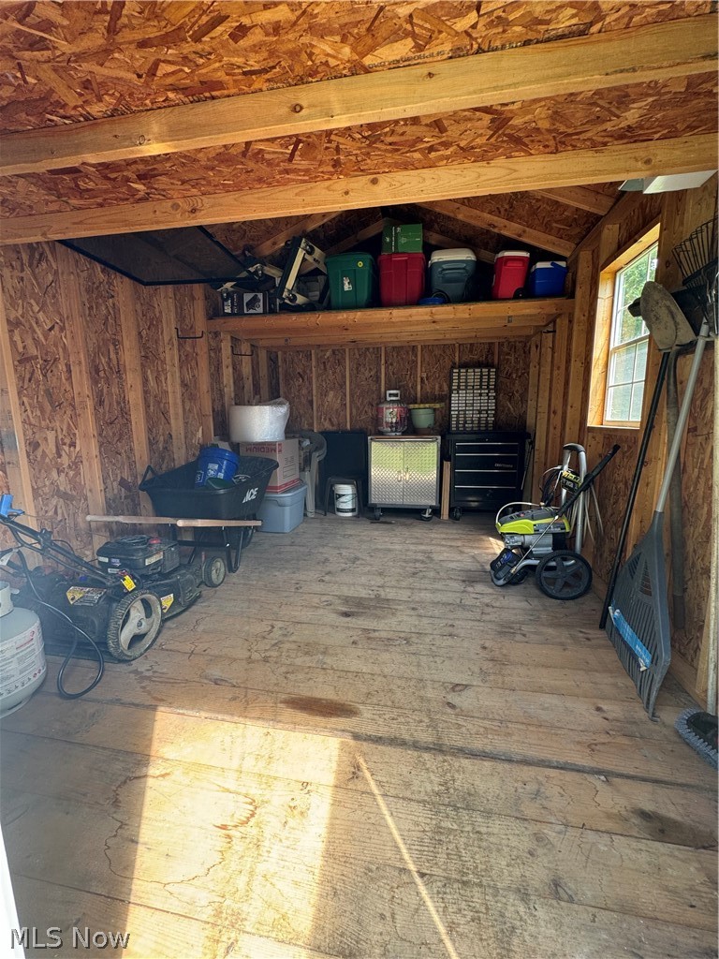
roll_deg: -0.4
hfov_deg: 85.7
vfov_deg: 102.1
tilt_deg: -9.7
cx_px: 360
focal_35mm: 14
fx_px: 388
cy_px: 480
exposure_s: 1/99
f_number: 2.2
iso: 100
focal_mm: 2.22
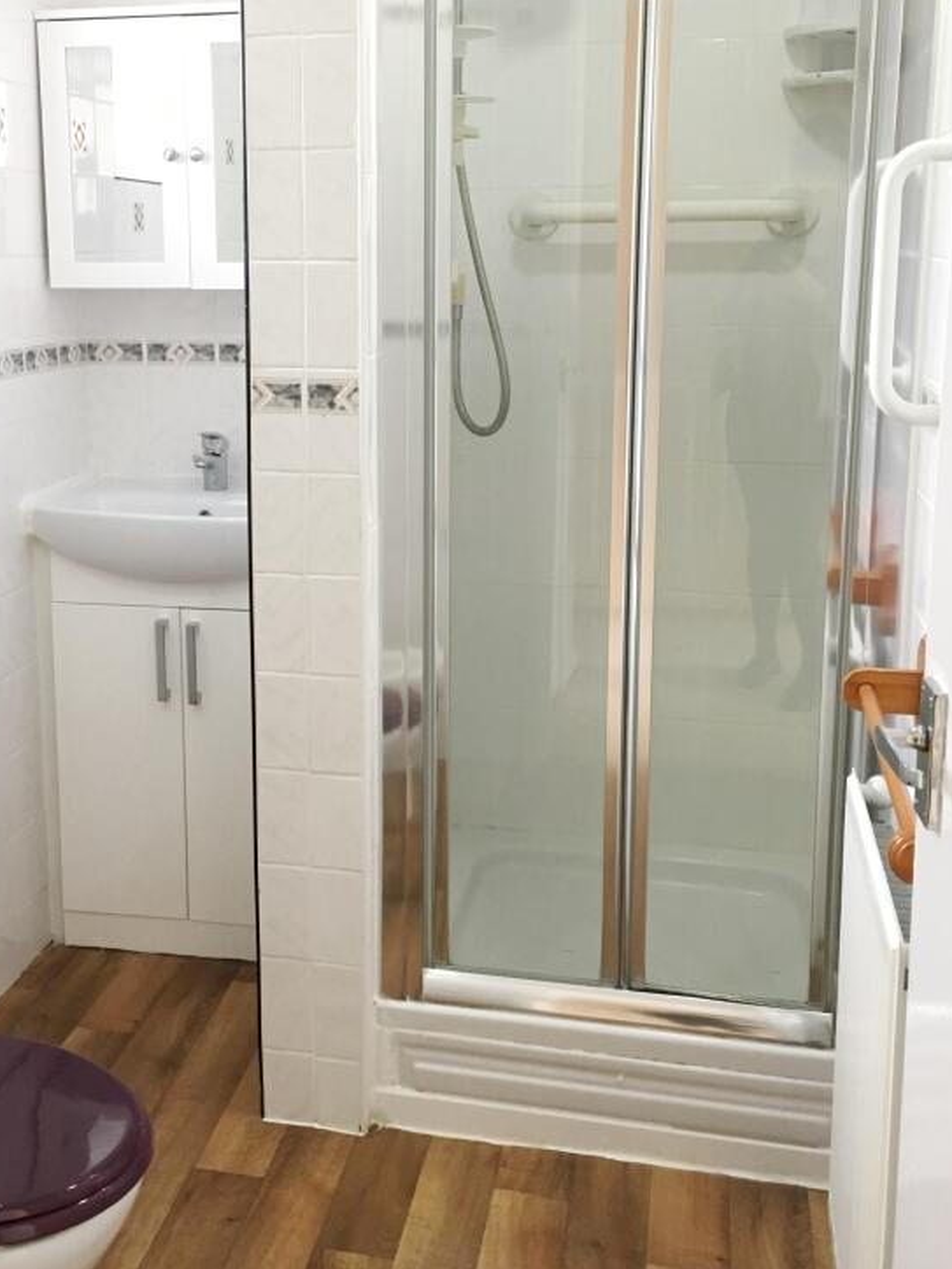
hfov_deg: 34.9
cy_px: 515
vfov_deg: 45.6
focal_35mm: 41
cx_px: 345
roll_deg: +0.5
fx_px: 1503
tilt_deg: -10.7
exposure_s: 1/33
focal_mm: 4.15
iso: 200
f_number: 2.2
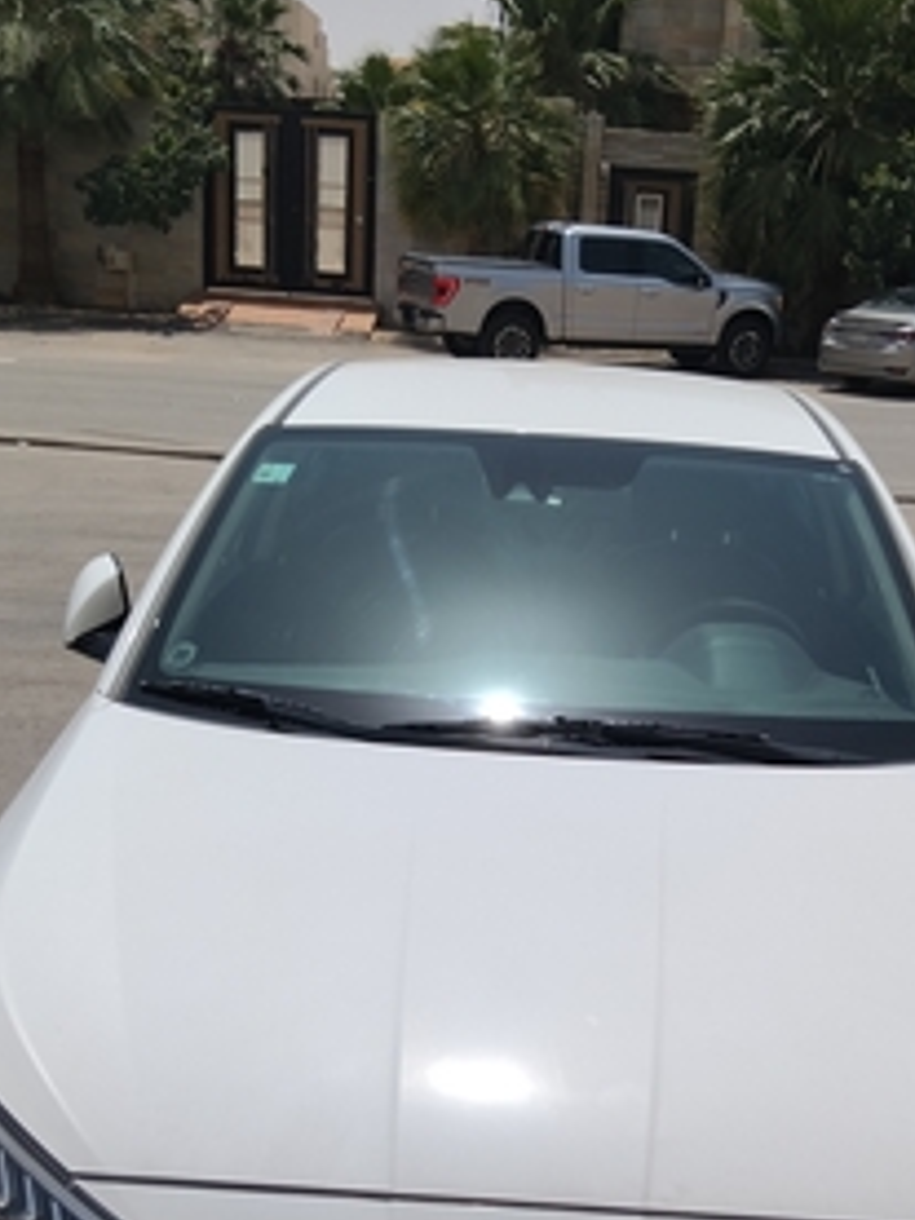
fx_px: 1692
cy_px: 873
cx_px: 519
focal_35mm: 48
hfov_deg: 30.2
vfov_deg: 38.9
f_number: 1.8
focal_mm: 3.96
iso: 50
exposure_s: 1/3883
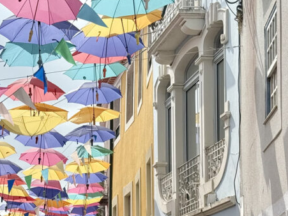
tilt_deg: +6.3
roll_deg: -0.8
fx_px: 907
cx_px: 24
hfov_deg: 17.7
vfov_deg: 13.3
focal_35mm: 109
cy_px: 243
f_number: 1.78
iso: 80
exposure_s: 1/4587
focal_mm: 6.76
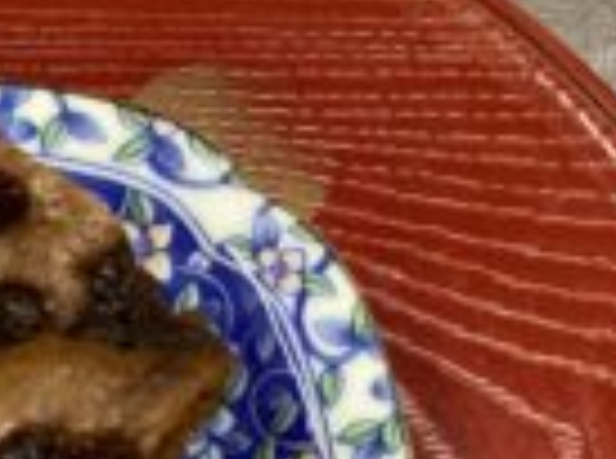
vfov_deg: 16.7
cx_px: -56
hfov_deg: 21.9
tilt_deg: -70.1
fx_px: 1509
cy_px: 515
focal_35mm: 85
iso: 200
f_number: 2.4
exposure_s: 1/60
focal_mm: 3.3
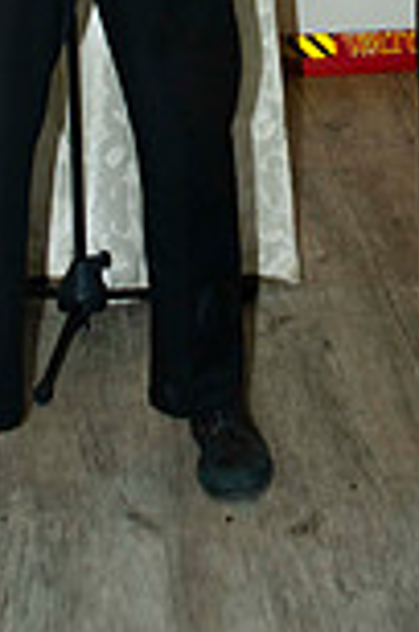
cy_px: -181
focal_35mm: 140
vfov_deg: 14.1
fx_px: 2455
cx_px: 279
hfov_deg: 9.7
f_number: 5.6
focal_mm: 32
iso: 400
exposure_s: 1/60
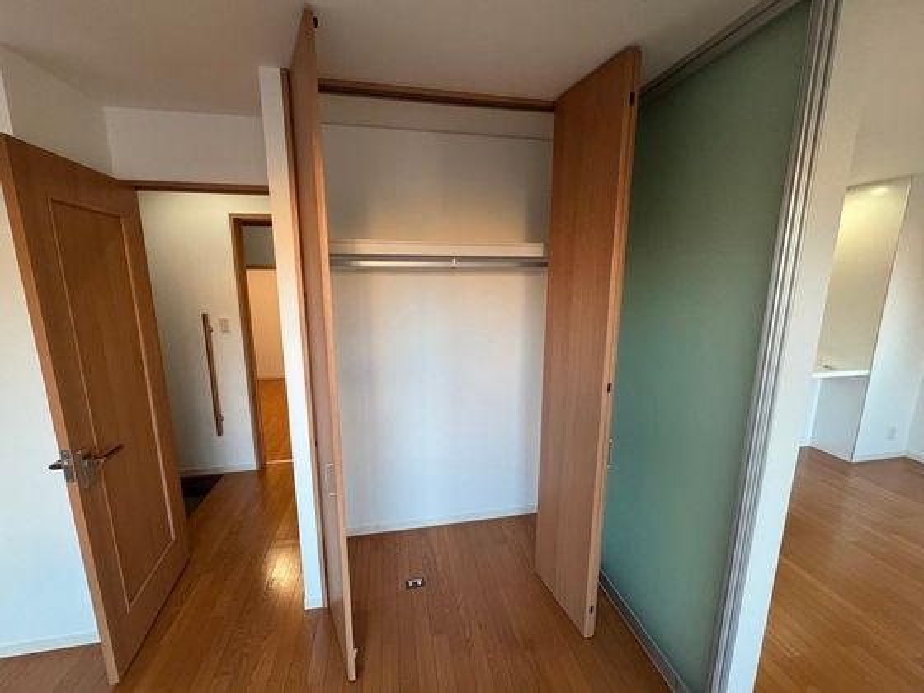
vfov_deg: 85.7
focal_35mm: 14
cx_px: 462
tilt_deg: -11.3
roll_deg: +0.0
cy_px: 346
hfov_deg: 102.1
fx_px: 374
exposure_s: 1/120
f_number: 2.2
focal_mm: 2.22
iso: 320
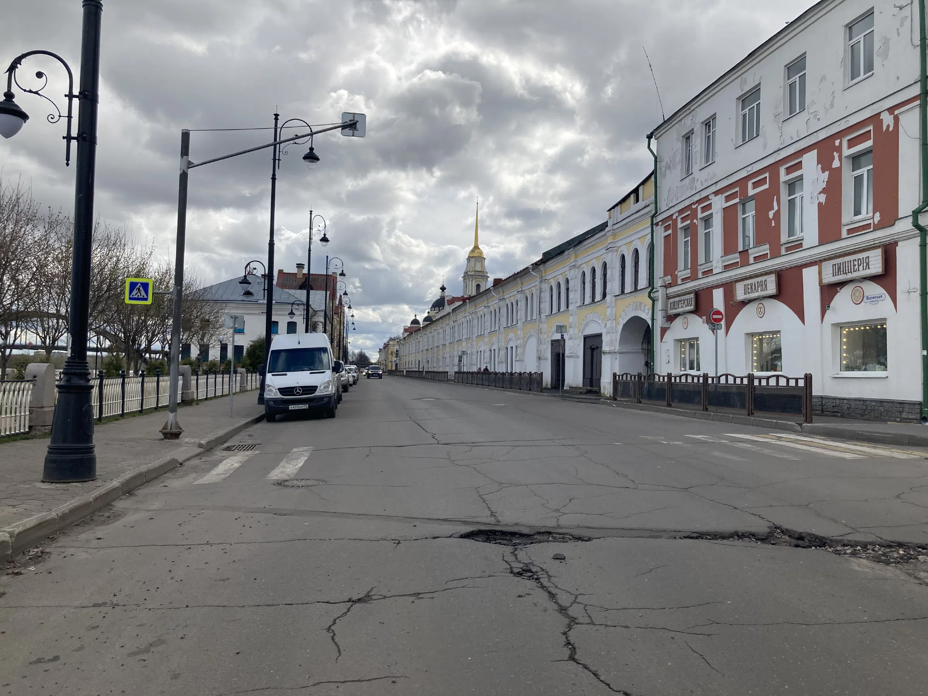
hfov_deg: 63.4
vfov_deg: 49.7
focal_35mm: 28
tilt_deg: +4.0
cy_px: 348
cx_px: 464
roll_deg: -2.2
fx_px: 751
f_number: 1.8
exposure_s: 1/2857
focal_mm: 3.99
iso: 20
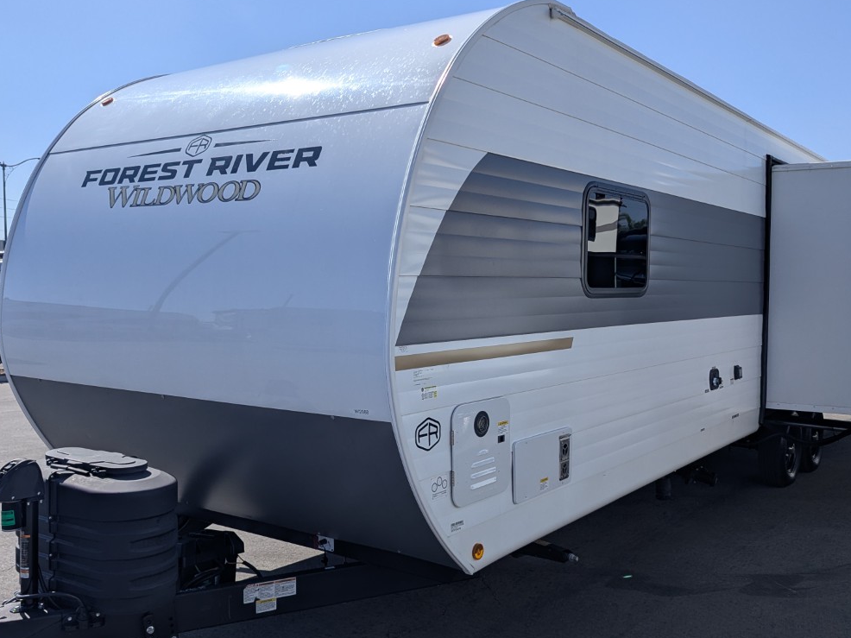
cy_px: 344
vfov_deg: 41.7
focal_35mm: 34
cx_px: 453
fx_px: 836
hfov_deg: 53.9
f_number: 1.85
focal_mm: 6.81
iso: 48
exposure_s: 1/4717
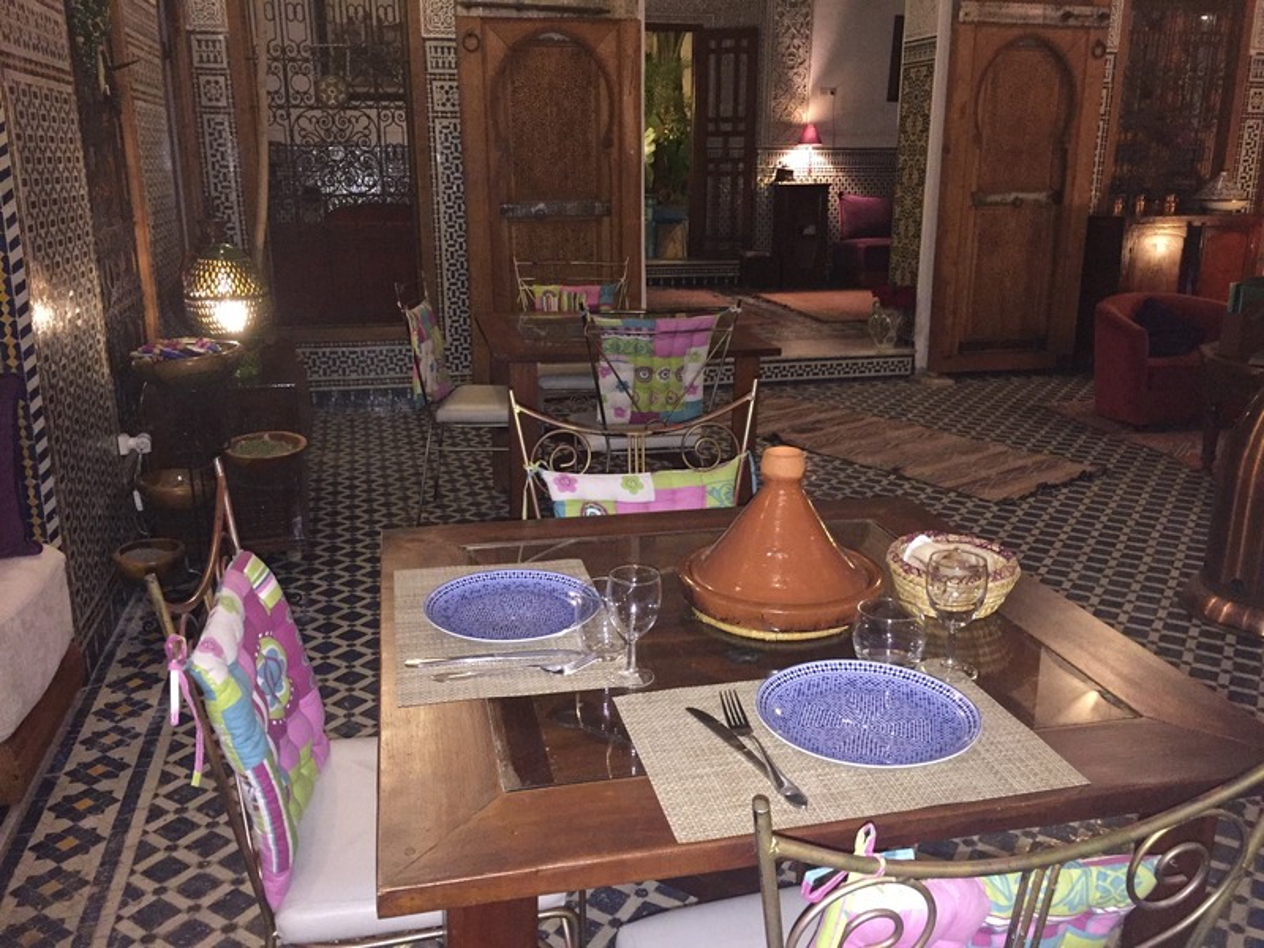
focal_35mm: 29
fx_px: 1059
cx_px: 632
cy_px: 474
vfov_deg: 48.2
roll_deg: +0.4
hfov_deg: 61.7
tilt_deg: -16.5
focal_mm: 4.15
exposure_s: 1/17
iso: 320
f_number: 2.2
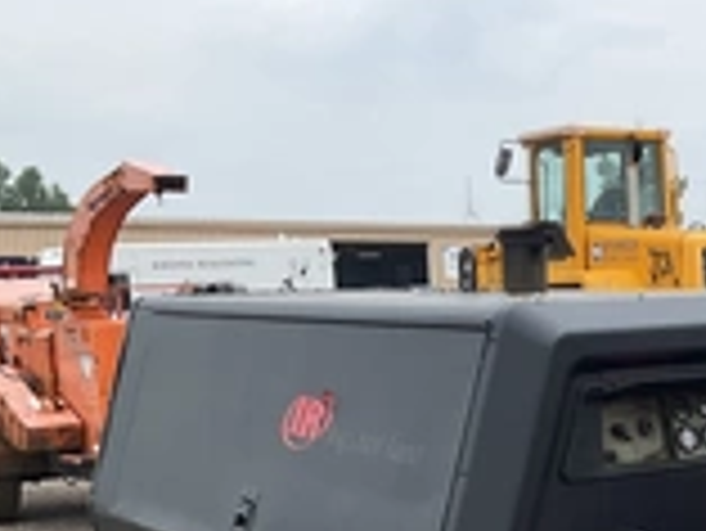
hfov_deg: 25.3
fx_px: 1510
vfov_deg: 18.8
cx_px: 666
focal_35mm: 74
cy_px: 652
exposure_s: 1/816
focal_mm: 3
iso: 25
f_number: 1.8
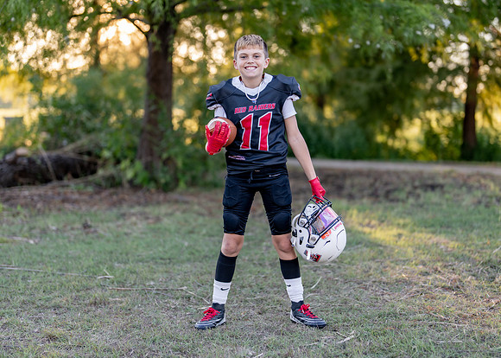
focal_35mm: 63
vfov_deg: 22.7
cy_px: 168
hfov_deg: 31.4
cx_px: 247
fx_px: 891
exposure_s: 1/400
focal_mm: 50
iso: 100
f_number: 1.2
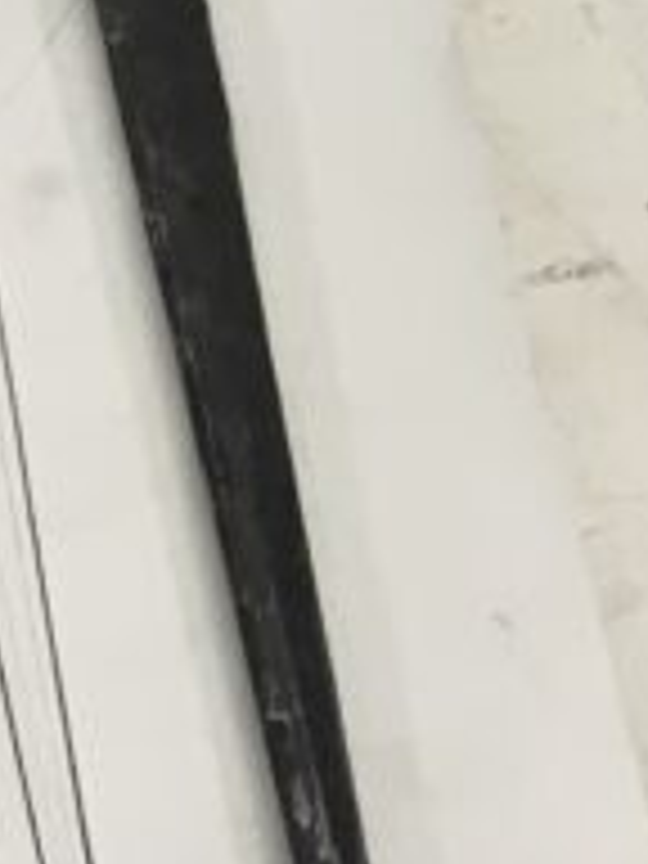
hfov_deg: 8.6
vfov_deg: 12.7
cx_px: -976
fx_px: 3869
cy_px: 693
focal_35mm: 155
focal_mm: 4.15
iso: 64
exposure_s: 1/30
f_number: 2.2
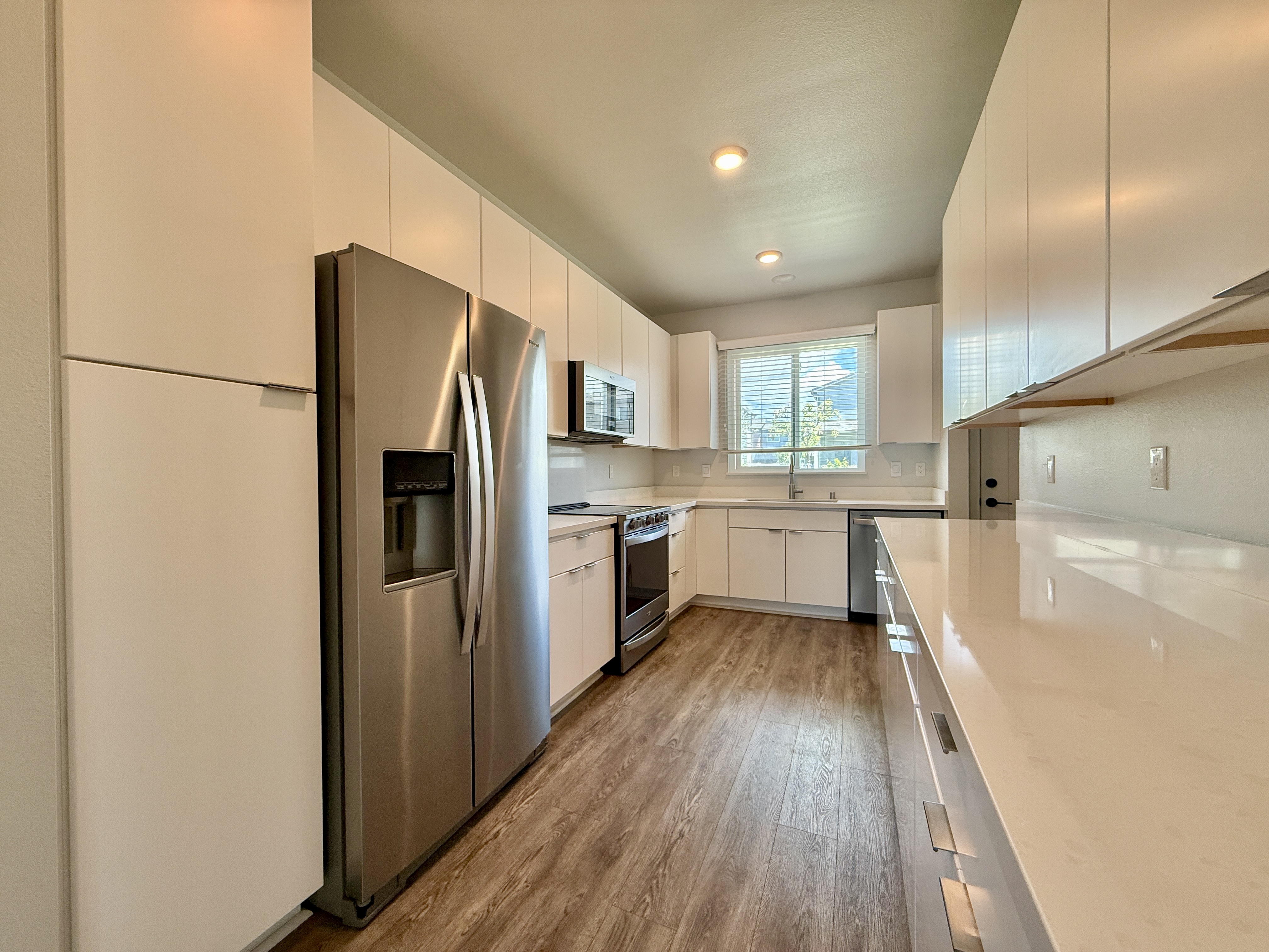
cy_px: 476
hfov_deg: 102.1
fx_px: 513
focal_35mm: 14
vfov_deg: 85.7
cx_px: 634
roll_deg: +0.5
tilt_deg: -0.1
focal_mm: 2.22
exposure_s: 1/120
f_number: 2.2
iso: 200
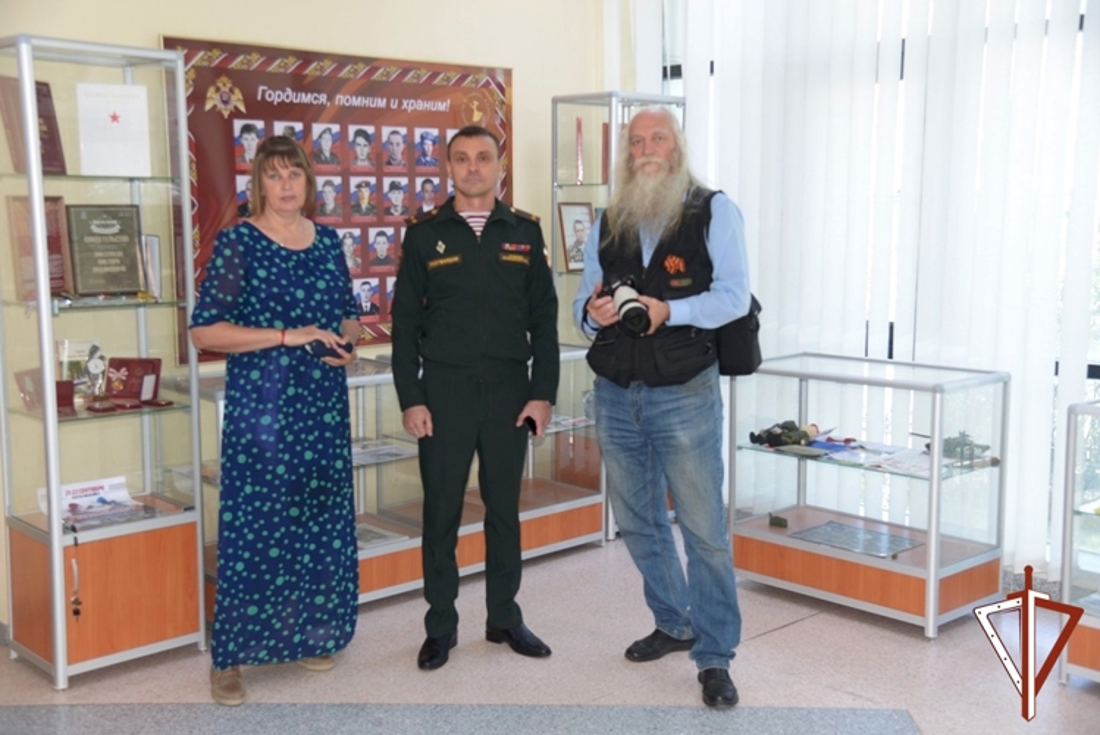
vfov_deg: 33.4
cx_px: 550
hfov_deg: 48.4
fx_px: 1223
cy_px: 368
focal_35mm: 40
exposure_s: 1/125
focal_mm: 40
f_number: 4
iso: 1250
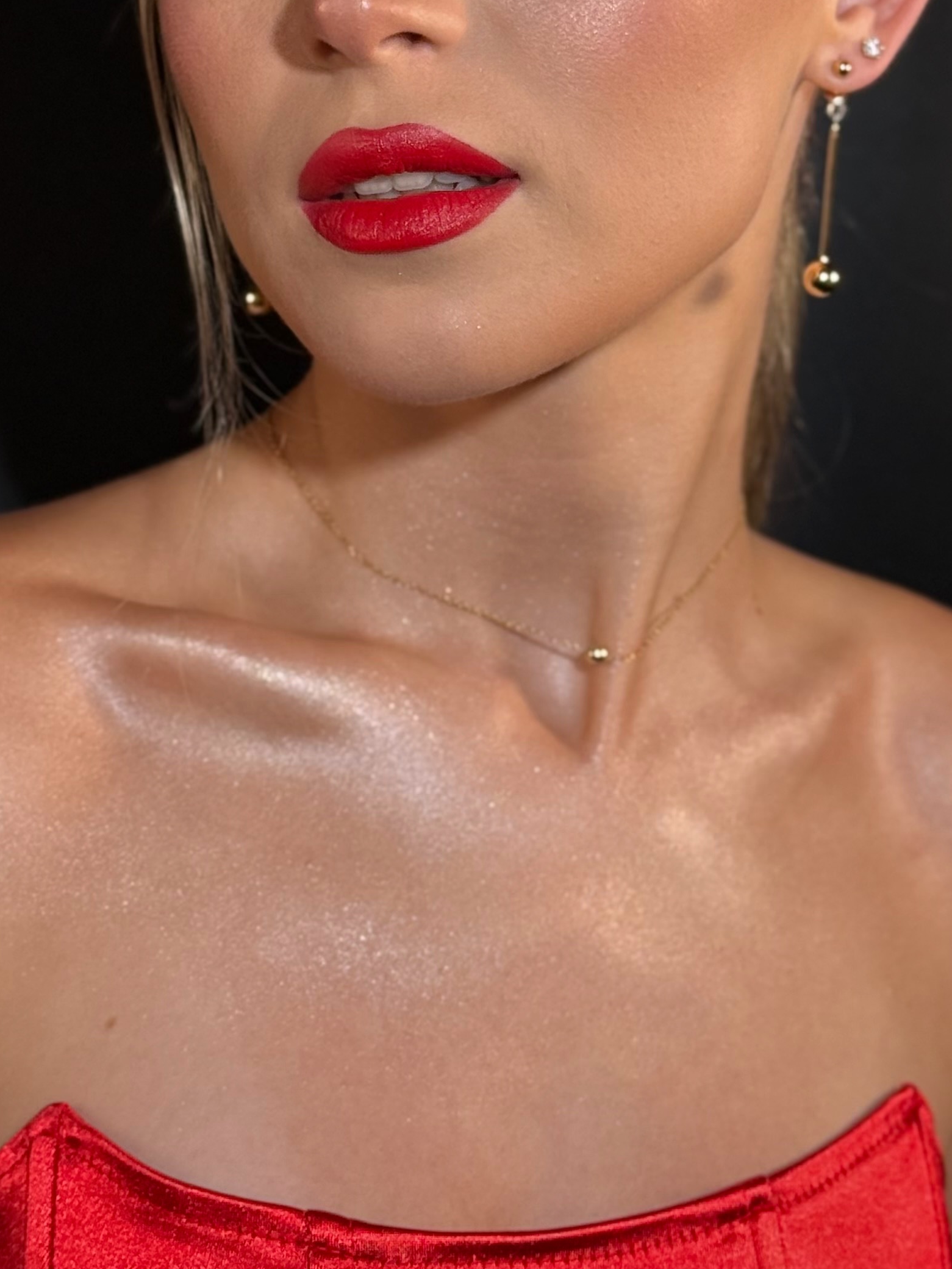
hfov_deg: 15.9
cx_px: 525
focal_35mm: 93
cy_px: 462
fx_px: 3410
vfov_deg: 21.0
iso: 64
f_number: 1.78
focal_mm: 6.76
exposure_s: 1/519
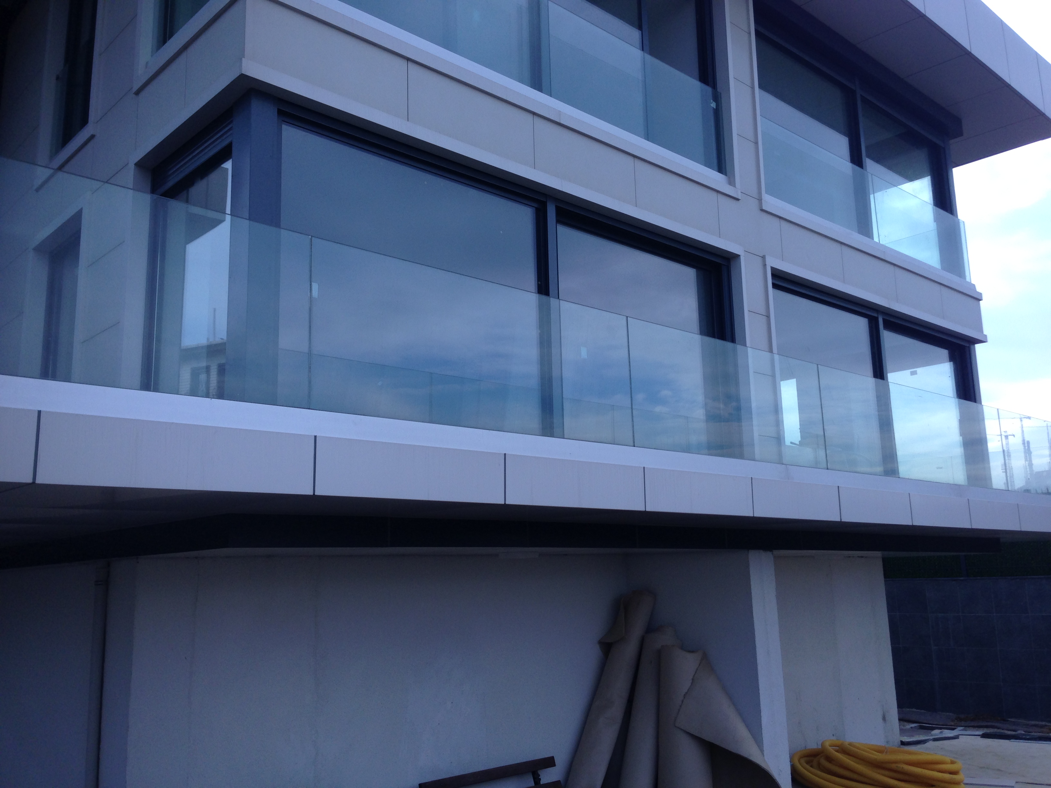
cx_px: 526
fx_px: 1002
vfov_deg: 42.9
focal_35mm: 33
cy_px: 394
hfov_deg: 55.4
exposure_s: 1/1063
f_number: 2.4
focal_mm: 4.12
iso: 50
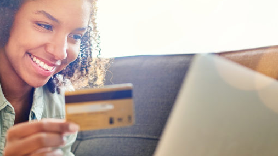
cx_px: 52
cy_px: 87
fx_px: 545
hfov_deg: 27.9
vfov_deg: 16.3
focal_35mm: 74
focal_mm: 35
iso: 200
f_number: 2
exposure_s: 1/320
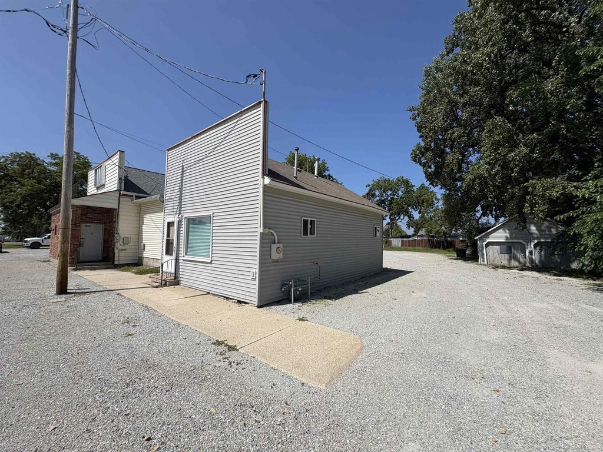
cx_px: 302
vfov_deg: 85.7
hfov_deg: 102.1
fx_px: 244
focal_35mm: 14
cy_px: 226
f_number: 2.2
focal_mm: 2.22
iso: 50
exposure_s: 1/3106
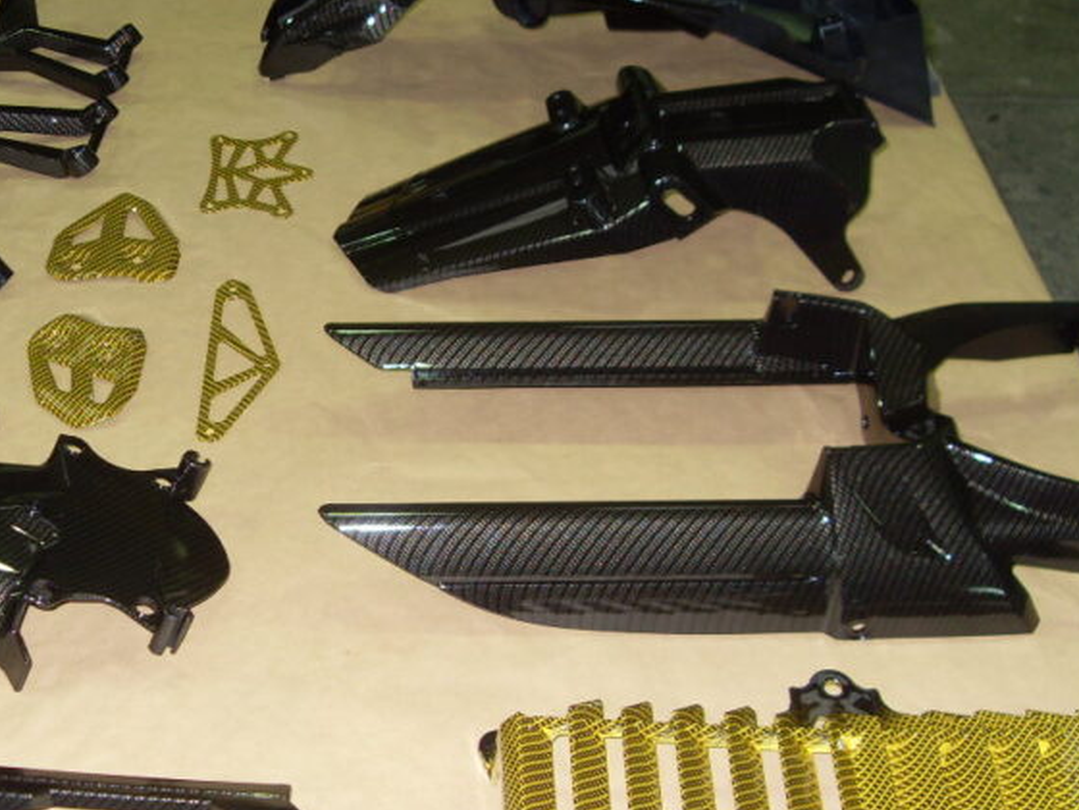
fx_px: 1559
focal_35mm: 50
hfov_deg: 38.1
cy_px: 484
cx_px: 455
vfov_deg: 29.0
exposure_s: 1/45
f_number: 2.8
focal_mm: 6.3
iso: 100
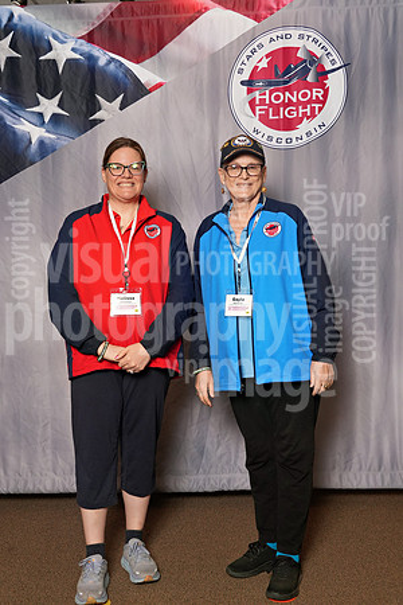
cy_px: 302
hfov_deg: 28.9
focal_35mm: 46
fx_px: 781
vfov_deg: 42.3
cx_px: 202
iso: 800
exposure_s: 1/125
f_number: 8
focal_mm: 31
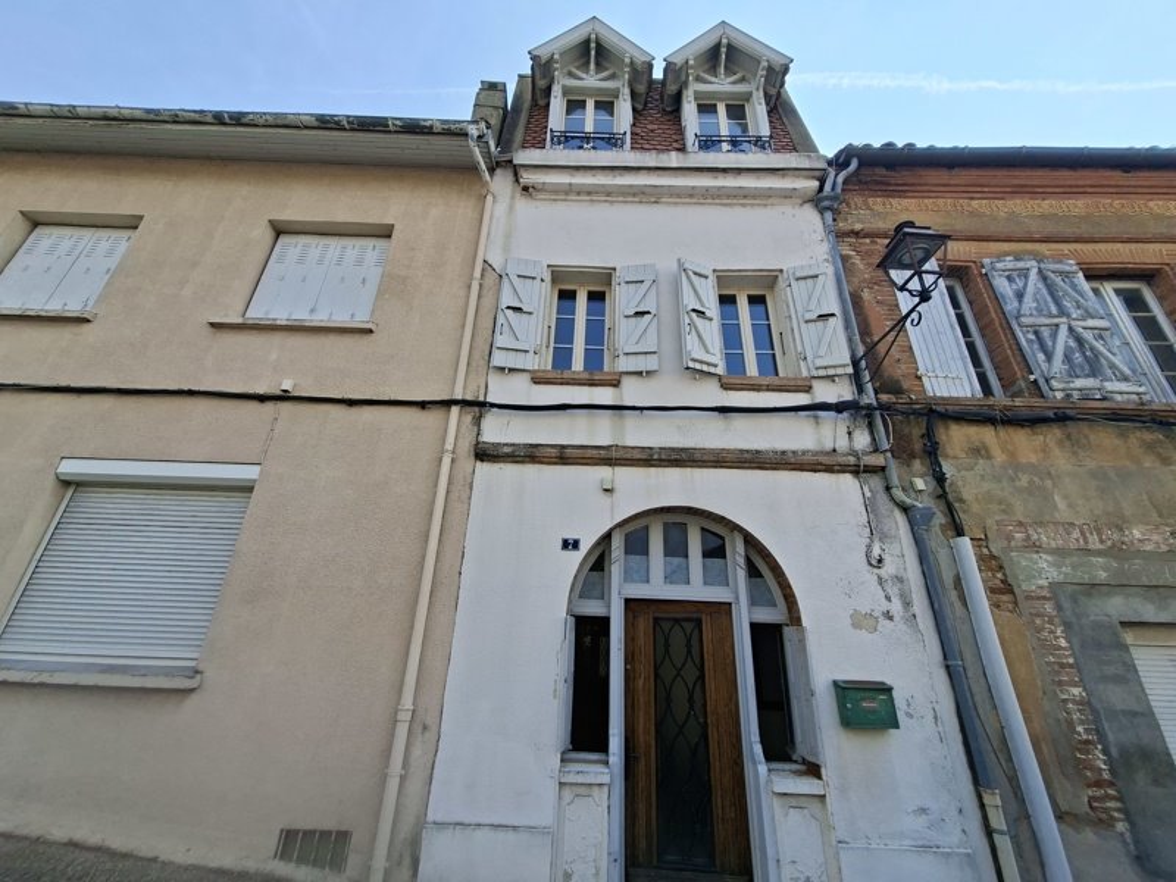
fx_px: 442
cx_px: 588
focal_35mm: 13
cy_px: 441
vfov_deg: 89.9
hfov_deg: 106.2
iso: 40
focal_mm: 1.74
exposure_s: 1/861
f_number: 2.2
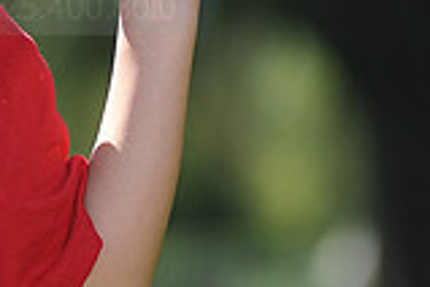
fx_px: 7835
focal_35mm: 656
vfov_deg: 2.1
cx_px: -338
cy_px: -46
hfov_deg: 3.1
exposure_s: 1/800
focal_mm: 180
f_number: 4.5
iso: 200
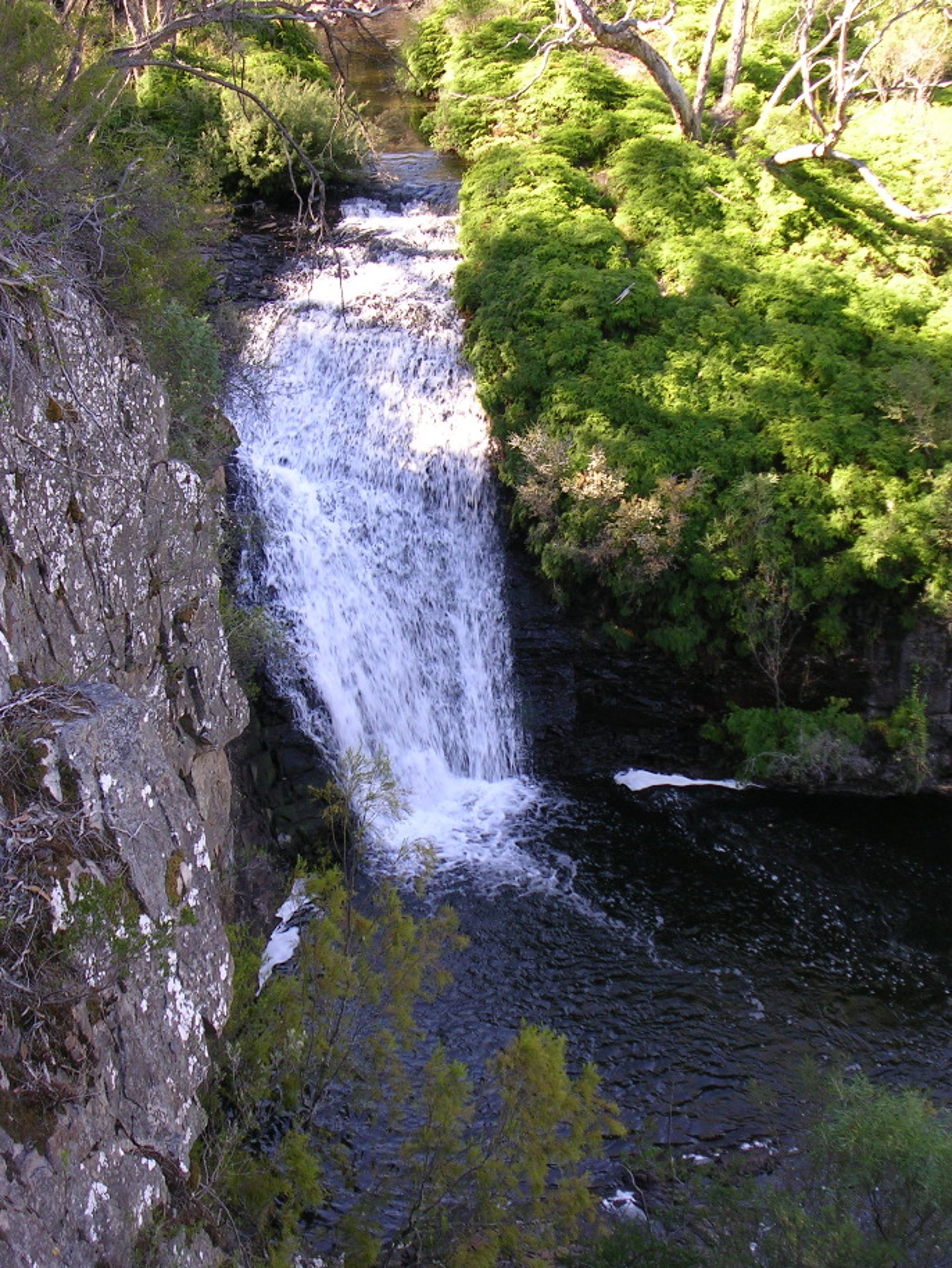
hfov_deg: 23.3
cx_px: 476
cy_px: 634
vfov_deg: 30.7
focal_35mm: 63
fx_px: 2309
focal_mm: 9.6
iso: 50
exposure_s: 1/48.7
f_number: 3.5
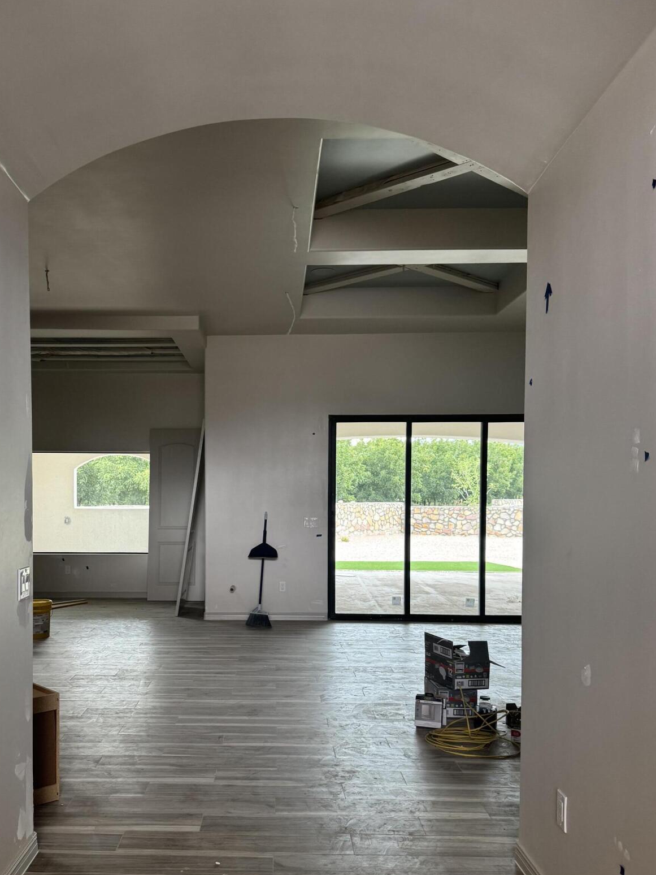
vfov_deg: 58.0
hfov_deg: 45.0
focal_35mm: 31
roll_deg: +0.0
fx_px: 783
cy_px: 516
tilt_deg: -1.8
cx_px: 244
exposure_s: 1/121
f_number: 1.78
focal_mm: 6.76
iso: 160
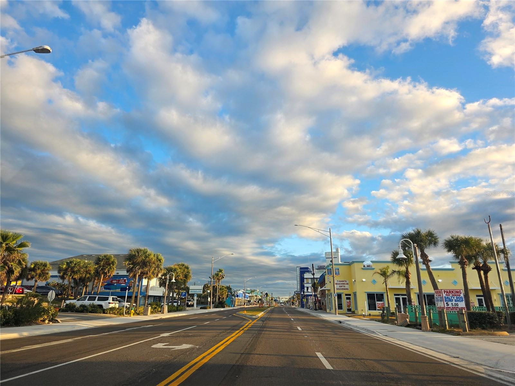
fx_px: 342
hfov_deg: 73.9
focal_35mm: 23
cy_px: 193
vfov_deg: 58.9
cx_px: 258
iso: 32
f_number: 1.7
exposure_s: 1/359
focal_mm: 6.3
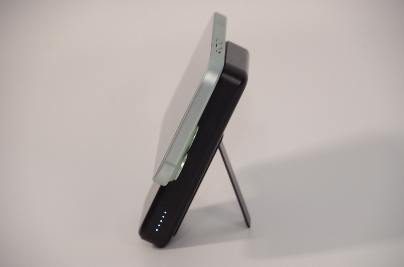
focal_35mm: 218
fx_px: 2435
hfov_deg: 9.5
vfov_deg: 6.3
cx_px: 202
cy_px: 134
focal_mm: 145
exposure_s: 1/125
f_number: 6.3
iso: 1600
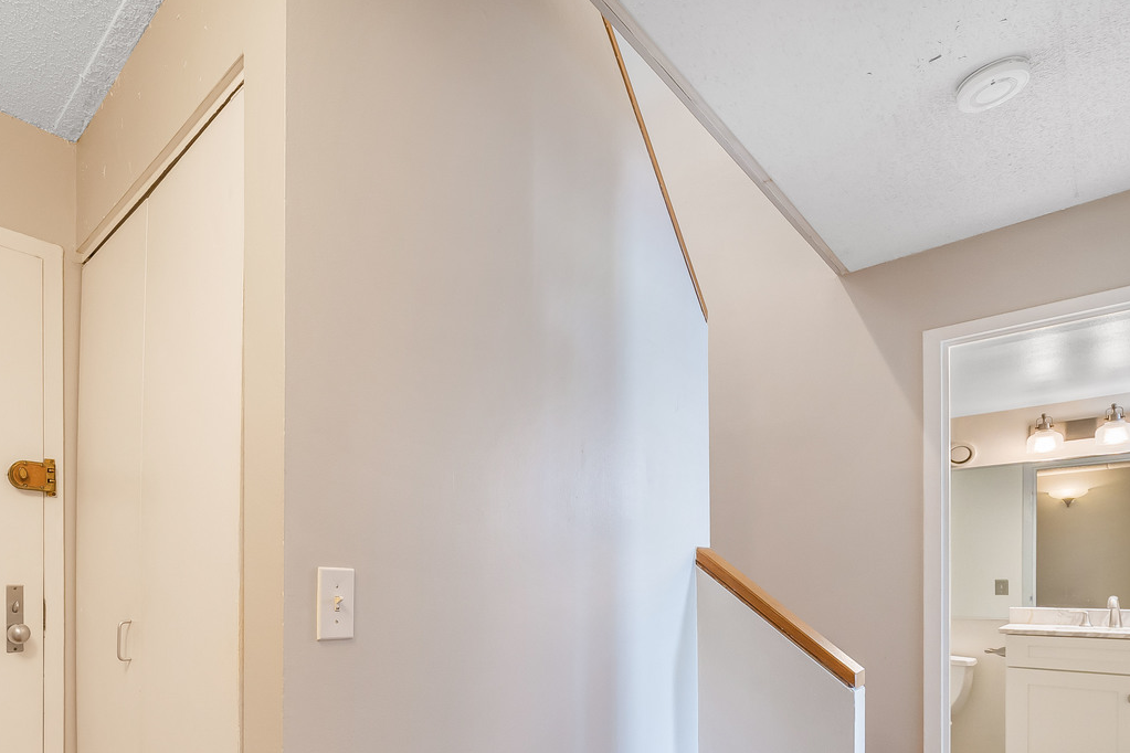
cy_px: 564
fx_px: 596
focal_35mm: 19
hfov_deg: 82.6
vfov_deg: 61.0
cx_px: 339
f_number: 9
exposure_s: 1.3
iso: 640
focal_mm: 12
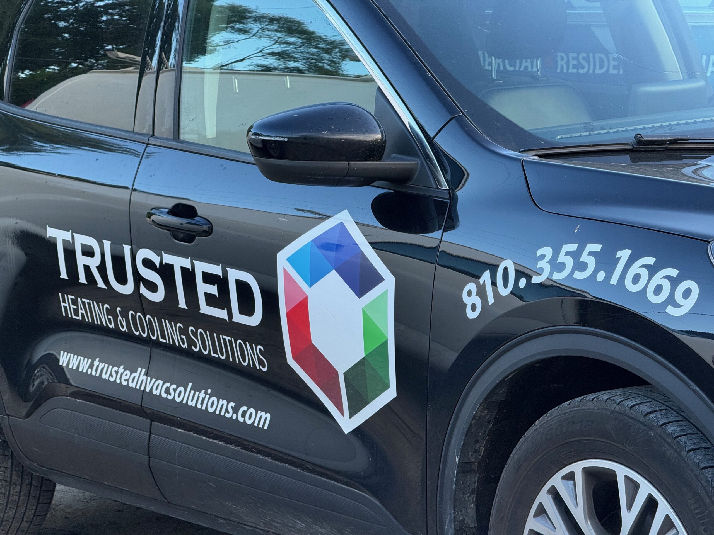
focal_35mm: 120
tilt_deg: -7.5
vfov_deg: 12.3
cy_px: 268
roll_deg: +1.6
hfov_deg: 16.4
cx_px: 357
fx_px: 2475
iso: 125
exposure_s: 1/99
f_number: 2.8
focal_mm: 15.66
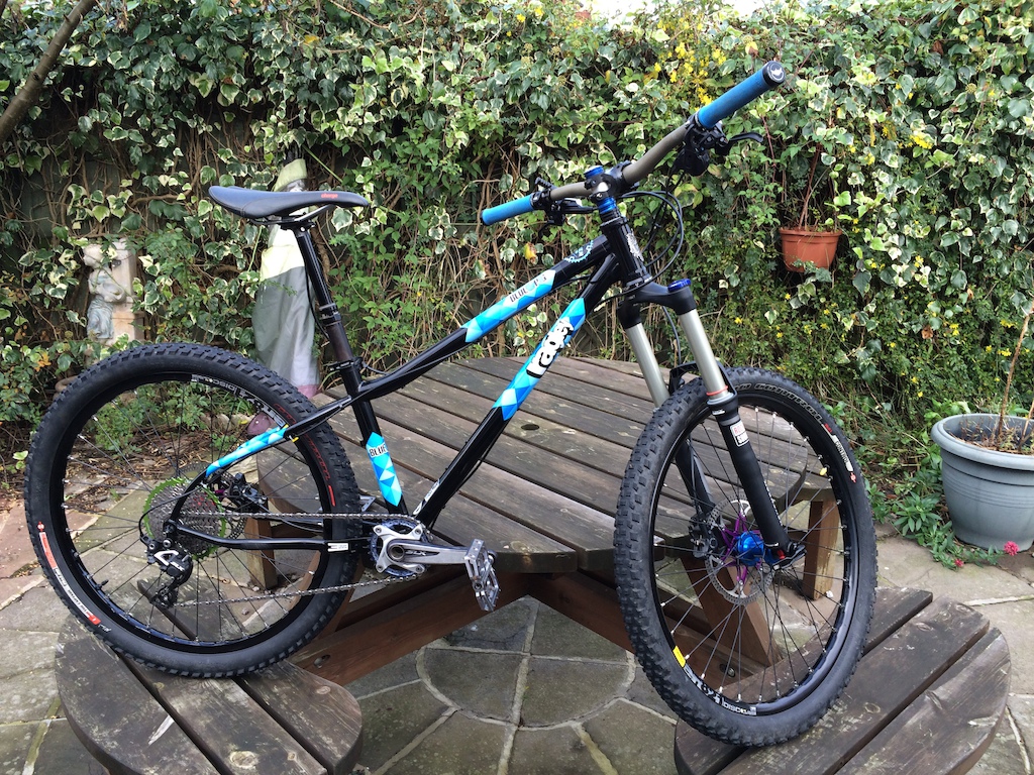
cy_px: 388
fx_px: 866
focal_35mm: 29
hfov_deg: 61.7
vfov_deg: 48.2
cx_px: 517
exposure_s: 1/120
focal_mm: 4.15
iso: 50
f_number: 2.2
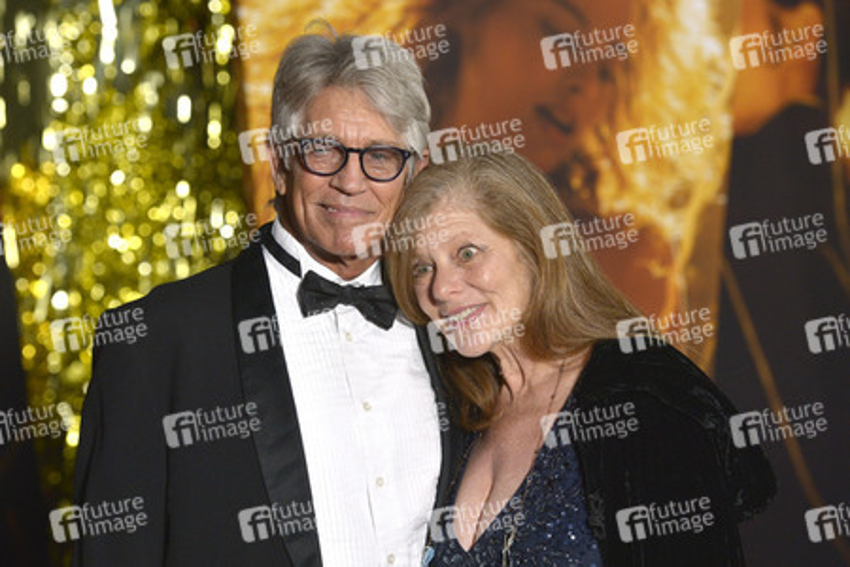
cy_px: 284
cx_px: 425
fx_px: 2880
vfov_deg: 11.2
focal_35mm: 122
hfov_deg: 16.8
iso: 2000
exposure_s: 1/320
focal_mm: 122
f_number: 5
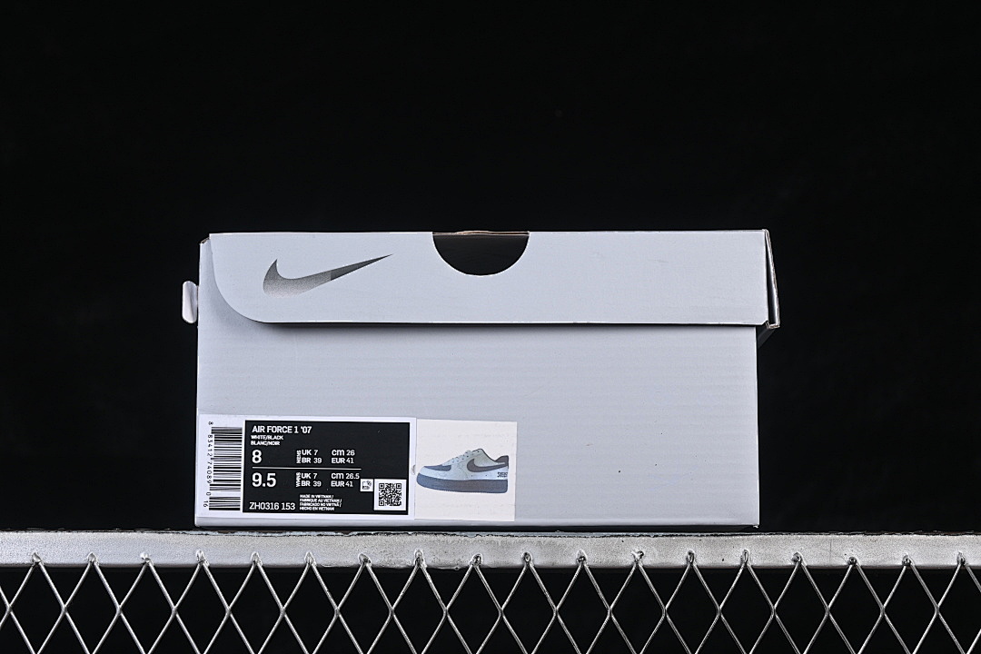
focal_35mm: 75
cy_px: 327
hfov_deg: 27.0
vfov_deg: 18.2
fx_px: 2044
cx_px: 490
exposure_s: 1/60
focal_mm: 50
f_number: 8
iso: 160
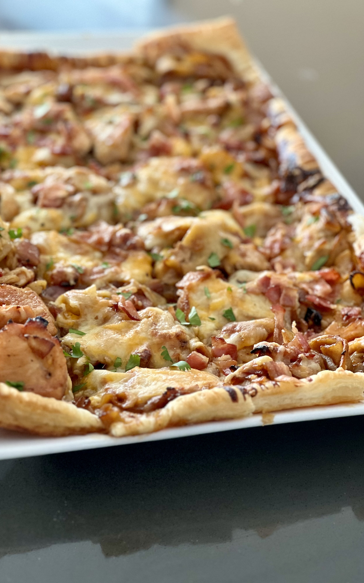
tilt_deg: -33.9
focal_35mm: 82
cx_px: 148
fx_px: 1302
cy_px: 292
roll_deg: -4.7
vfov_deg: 25.2
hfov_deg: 15.9
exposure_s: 1/40
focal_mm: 9
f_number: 2.8
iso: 400
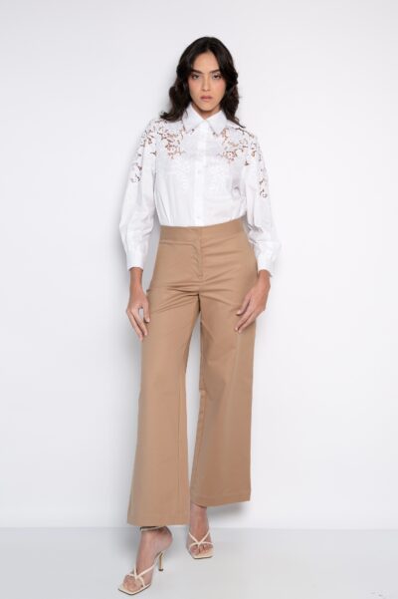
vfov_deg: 48.5
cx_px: 199
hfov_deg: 33.4
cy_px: 300
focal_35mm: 40
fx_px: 664
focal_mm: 40
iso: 200
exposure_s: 1/125
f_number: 5
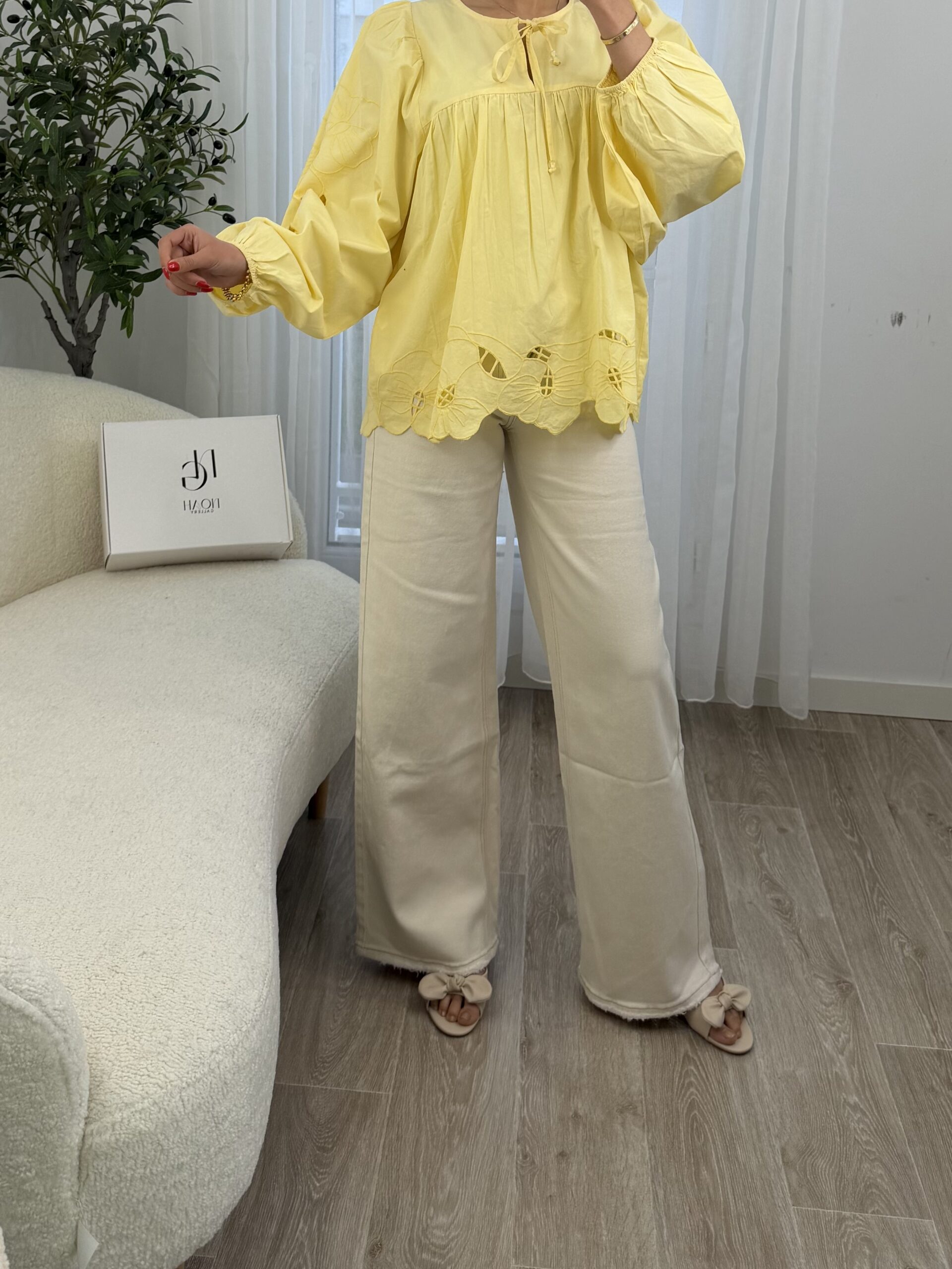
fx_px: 880
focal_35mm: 24
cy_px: 634
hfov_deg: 56.8
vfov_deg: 71.6
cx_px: 476
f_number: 1.78
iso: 64
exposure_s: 1/100
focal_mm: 6.76
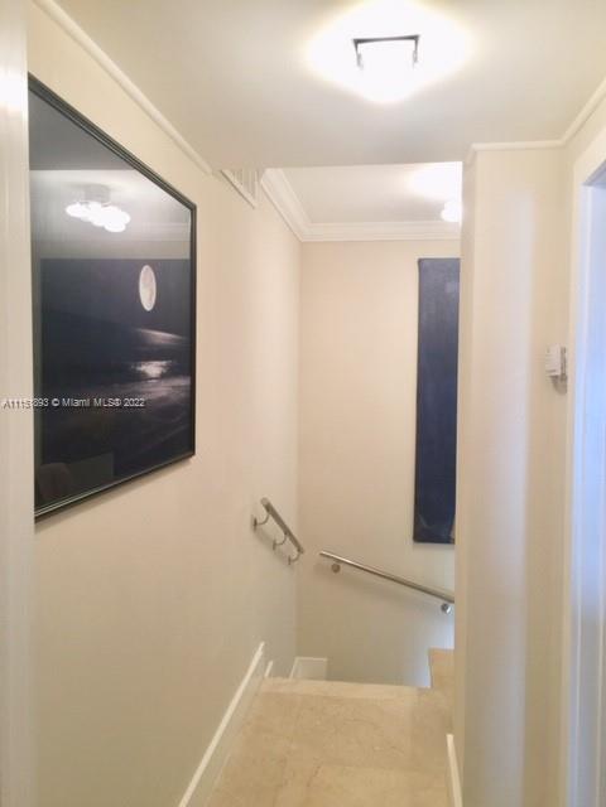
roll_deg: -0.5
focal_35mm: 29
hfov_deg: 48.2
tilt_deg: -0.4
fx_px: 677
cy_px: 404
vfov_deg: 61.7
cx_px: 303
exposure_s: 1/15
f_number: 2.2
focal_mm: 4.15
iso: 32
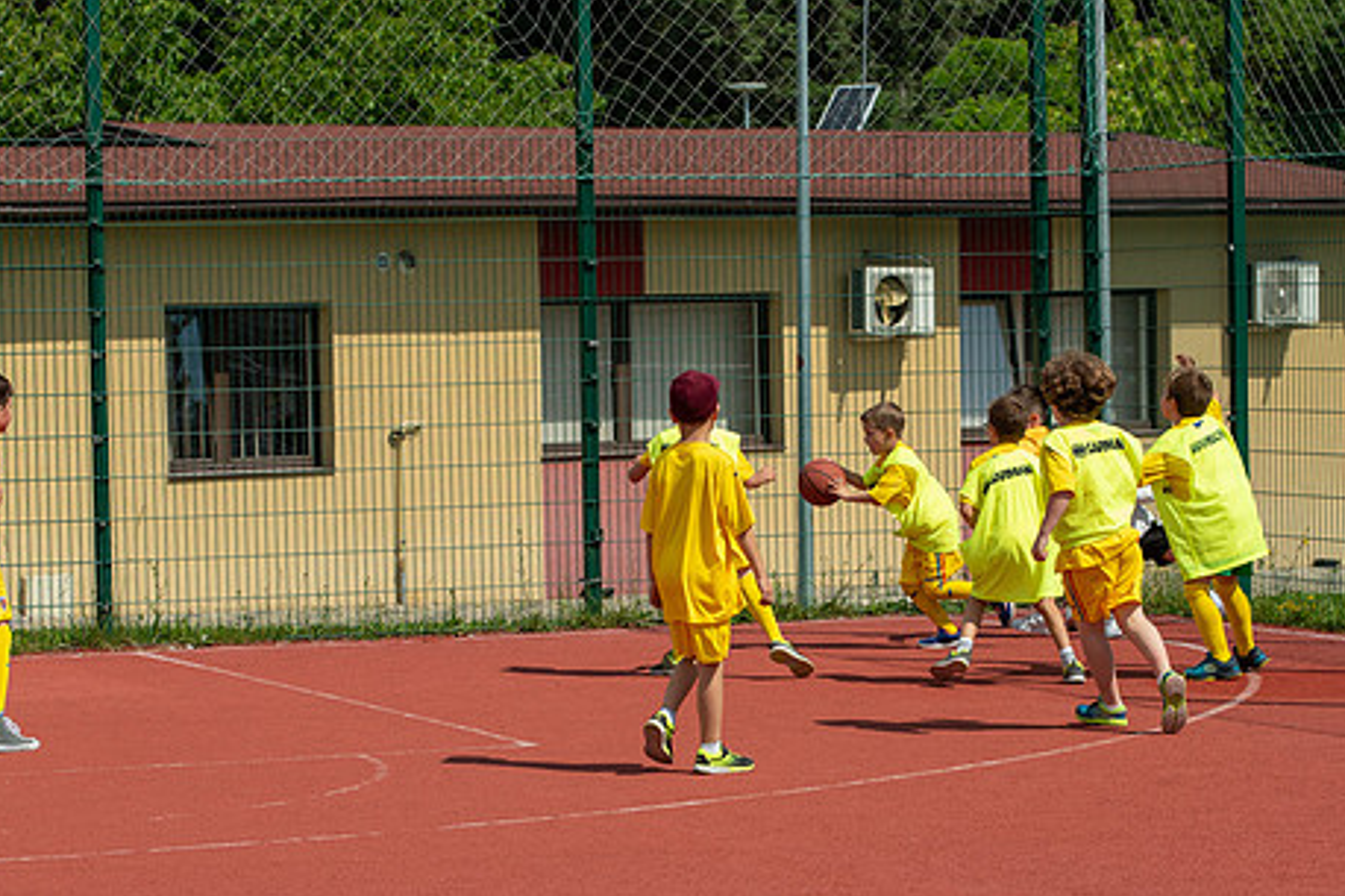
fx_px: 4594
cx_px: 642
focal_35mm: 123
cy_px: 581
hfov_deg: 16.7
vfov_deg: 11.1
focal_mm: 80
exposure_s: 1/2000
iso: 320
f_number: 5
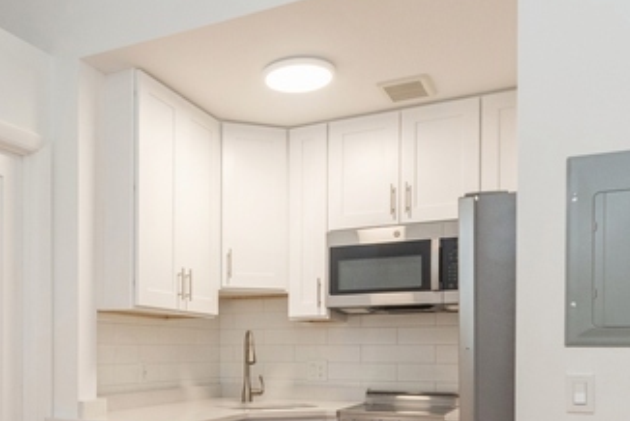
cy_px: 311
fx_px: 683
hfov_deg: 48.4
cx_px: 194
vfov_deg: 33.6
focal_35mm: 39
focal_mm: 17
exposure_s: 1/60
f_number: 8
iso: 1600
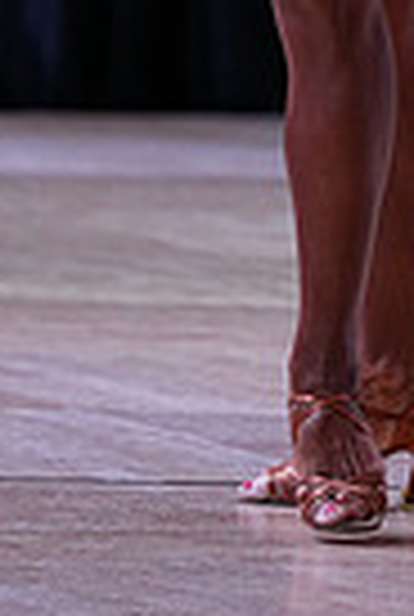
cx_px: 731
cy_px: -432
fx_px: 12477
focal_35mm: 727
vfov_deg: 2.8
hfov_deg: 1.9
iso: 1250
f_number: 4
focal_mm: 172
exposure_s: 1/500
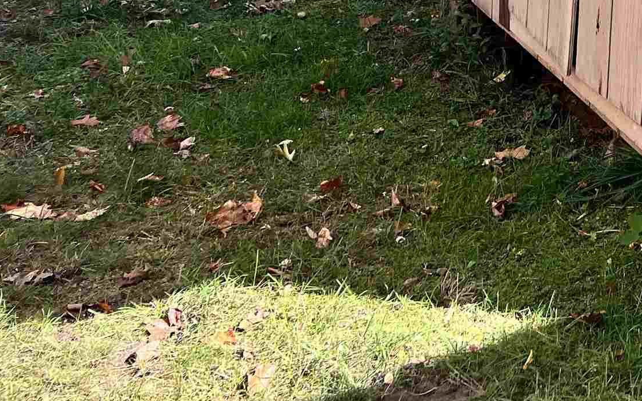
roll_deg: -2.0
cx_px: 809
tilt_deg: -10.1
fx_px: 1330
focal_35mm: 76
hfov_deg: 24.2
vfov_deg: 15.4
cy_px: -249
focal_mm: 5.7
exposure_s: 1/1311
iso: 50
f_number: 1.5
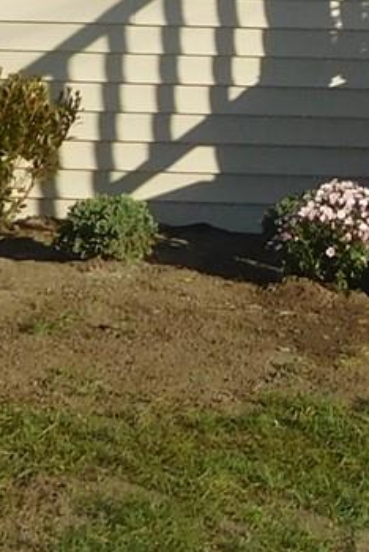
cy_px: -442
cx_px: 792
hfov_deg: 8.5
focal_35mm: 152
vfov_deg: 12.4
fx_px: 2332
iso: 125
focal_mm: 4.5
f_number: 6.8
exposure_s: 1/400
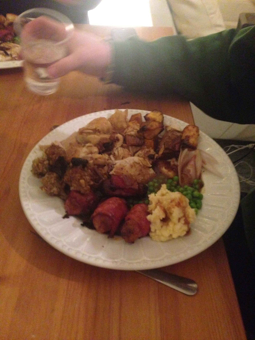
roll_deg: -2.7
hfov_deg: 42.9
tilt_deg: -42.5
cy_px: 170
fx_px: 324
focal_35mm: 33
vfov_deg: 55.4
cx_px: 128
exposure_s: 1/15
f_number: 2.4
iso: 800
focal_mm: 4.12
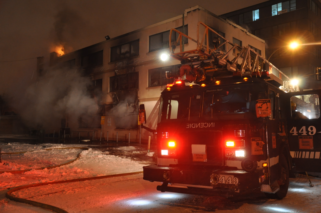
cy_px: 106
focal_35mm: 32
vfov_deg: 41.6
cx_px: 160
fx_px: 281
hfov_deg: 59.6
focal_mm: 21
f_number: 5
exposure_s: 1/25
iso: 1000
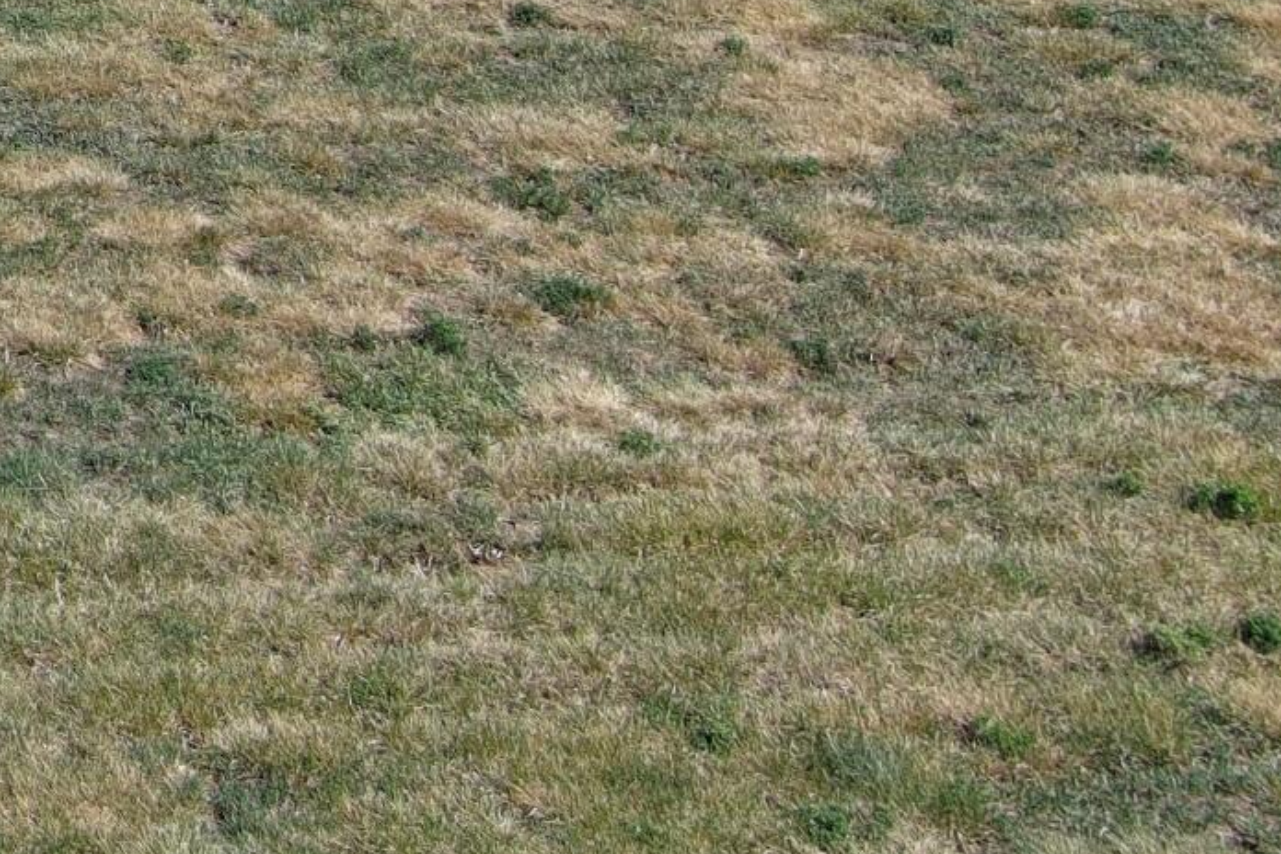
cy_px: -810
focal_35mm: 125
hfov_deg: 13.9
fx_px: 4448
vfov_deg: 10.2
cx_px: -1261
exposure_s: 1/1418
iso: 100
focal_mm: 10.57
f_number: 2.8
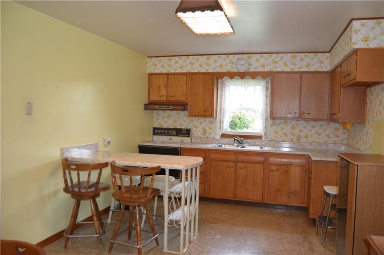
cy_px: 128
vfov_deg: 47.8
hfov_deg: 67.5
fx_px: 288
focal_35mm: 27
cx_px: 192
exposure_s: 1/60
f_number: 3.5
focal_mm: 18
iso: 720
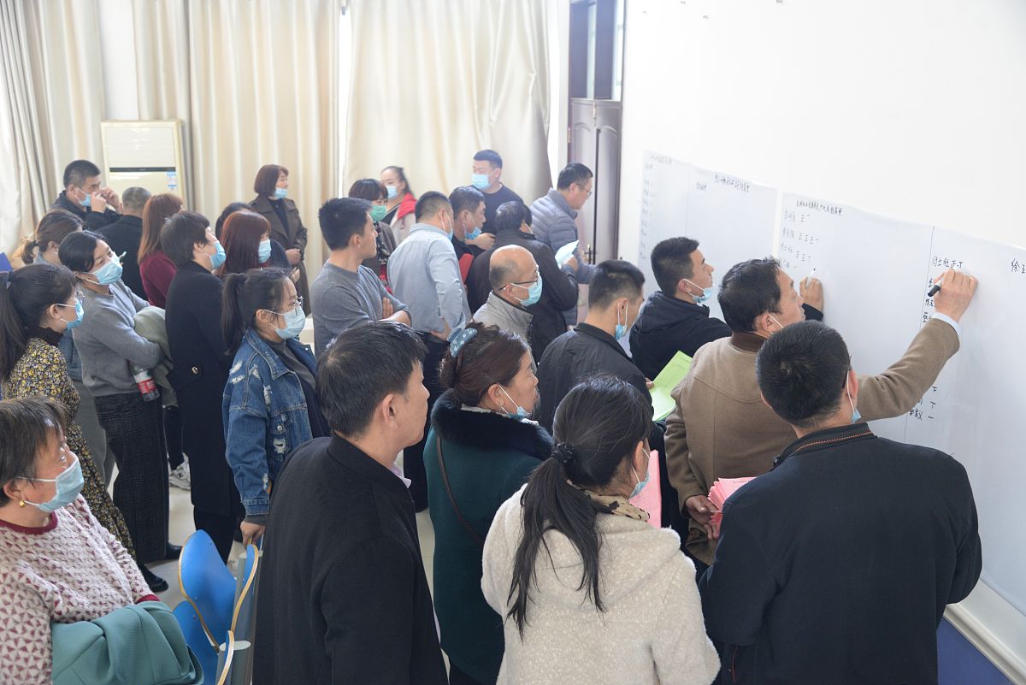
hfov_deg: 58.7
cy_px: 342
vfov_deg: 41.1
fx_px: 912
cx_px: 513
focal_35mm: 32
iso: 1250
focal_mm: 32
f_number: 4
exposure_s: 1/30
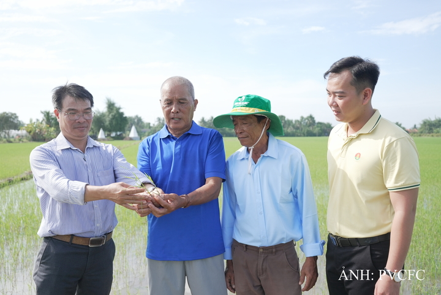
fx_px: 423
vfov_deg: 38.4
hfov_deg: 55.1
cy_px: 148
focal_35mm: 34
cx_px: 220
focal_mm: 34.5
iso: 640
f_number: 4.5
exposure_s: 1/2000
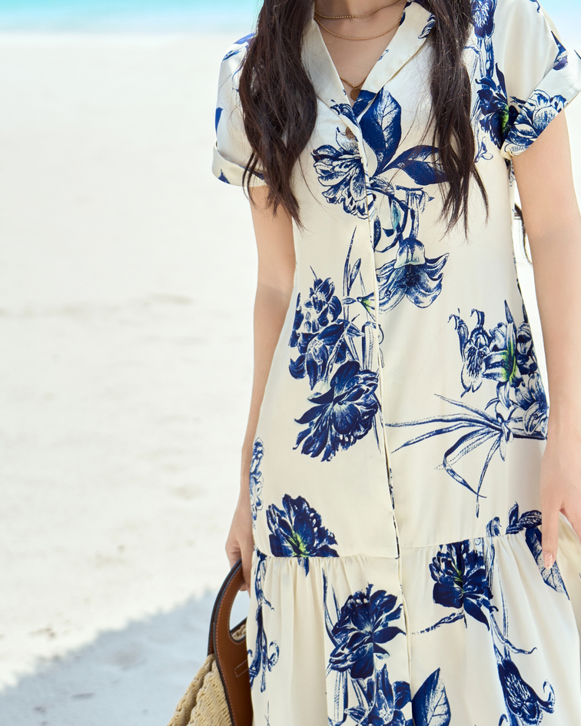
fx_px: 1698
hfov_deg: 19.3
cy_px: 286
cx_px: 415
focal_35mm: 79
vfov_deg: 24.1
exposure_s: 1/1250
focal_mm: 40
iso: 100
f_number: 2.5
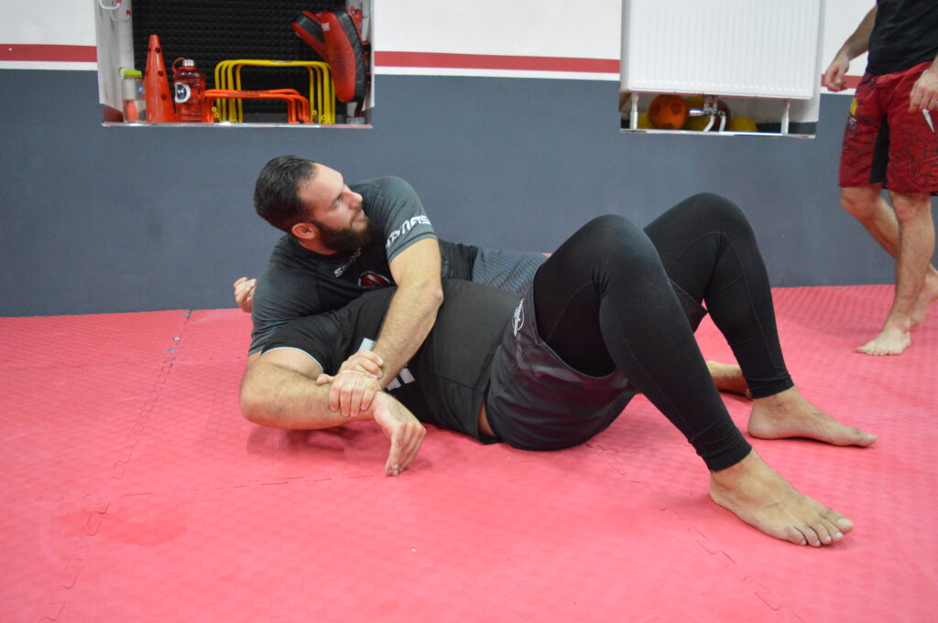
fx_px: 781
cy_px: 312
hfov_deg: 62.0
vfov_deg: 43.5
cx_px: 469
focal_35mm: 30
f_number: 3.5
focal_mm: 20
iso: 3200
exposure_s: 1/60
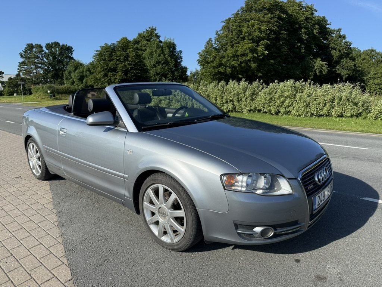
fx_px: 265
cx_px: 191
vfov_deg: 56.8
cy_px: 144
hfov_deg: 71.6
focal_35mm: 24
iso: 125
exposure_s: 1/4673
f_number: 1.78
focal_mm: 6.76
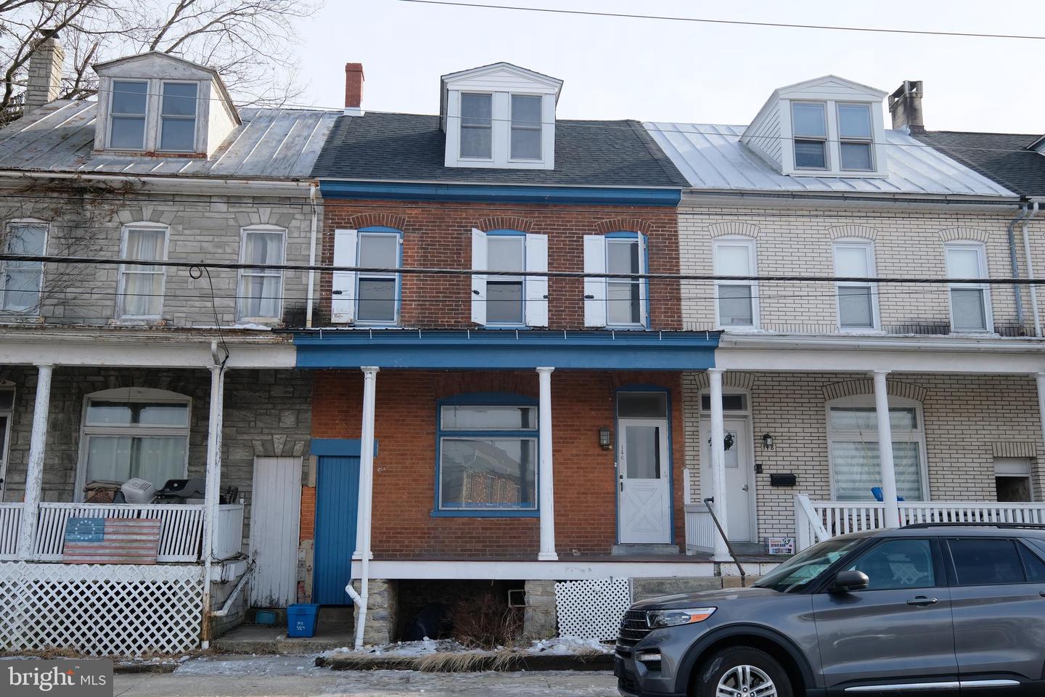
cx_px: 522
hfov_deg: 55.8
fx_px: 987
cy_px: 348
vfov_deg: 38.9
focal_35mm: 34
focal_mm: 22.9
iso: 400
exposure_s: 1/340
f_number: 8
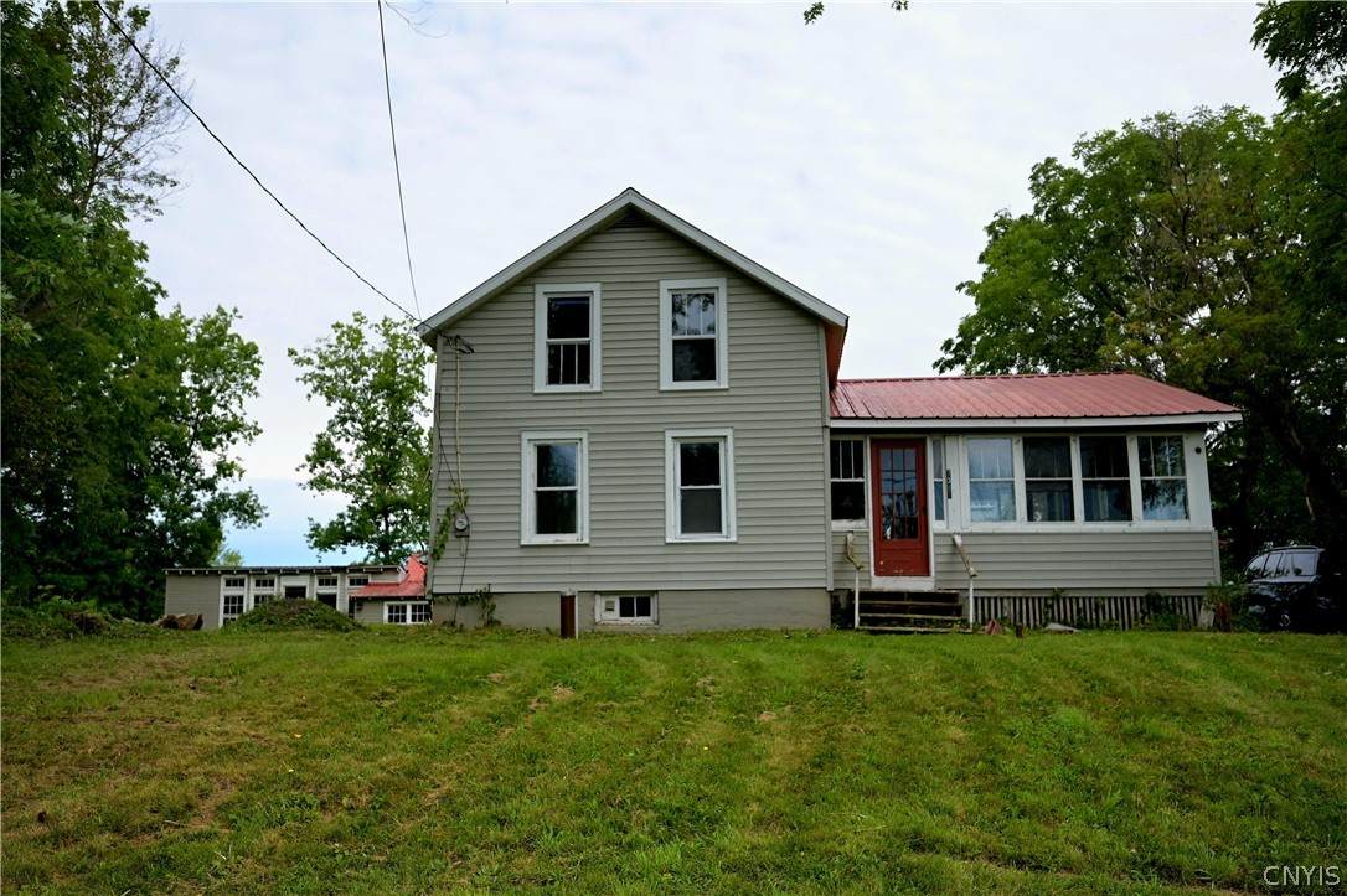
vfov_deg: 43.6
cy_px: 448
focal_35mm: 30
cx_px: 674
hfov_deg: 62.0
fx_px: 1122
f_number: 4.5
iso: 125
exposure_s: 1/500
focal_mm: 30
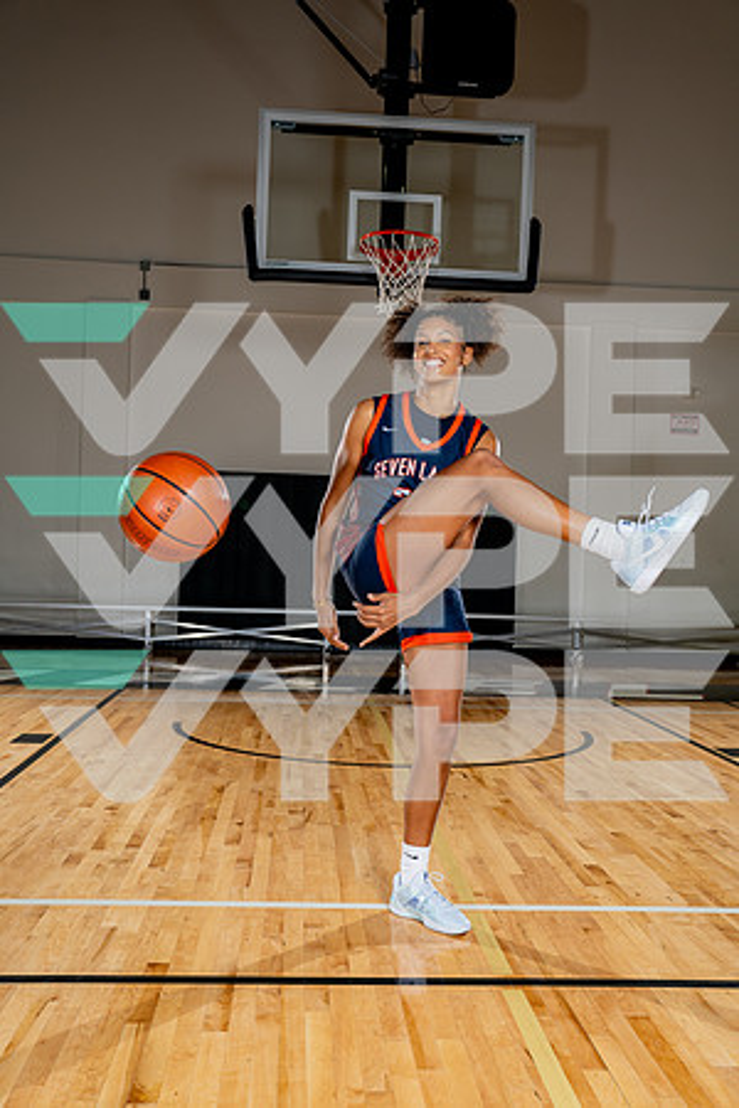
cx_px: 370
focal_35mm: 36
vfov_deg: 53.1
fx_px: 1108
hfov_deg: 36.9
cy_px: 554
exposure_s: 1/250
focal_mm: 36
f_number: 5.6
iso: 200
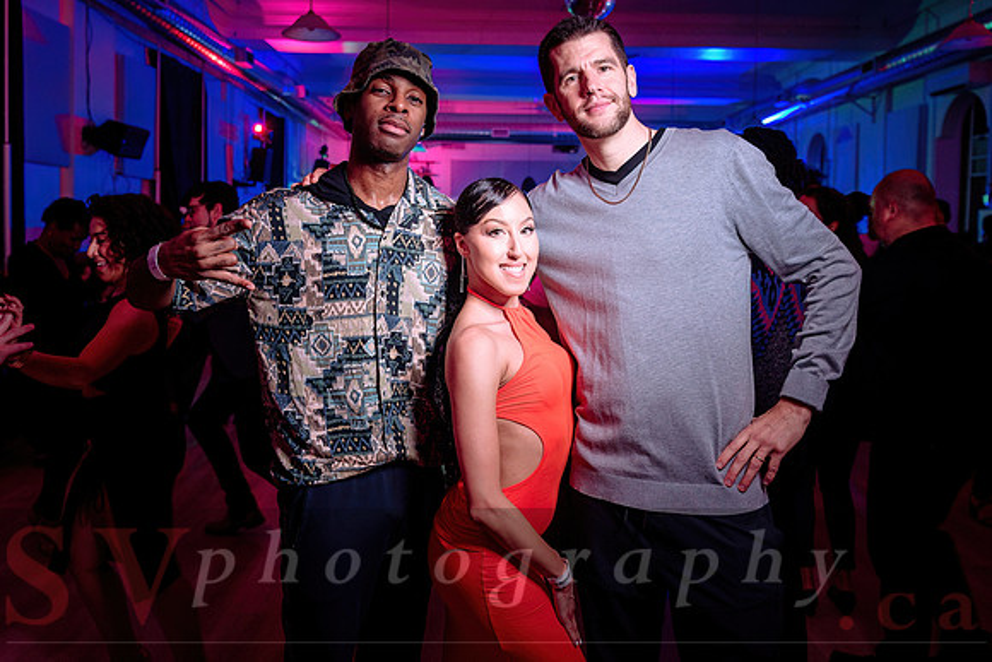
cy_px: 276
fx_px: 875
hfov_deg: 59.1
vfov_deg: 41.3
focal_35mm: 32
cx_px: 496
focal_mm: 26
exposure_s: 1/60
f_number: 3.5
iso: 800
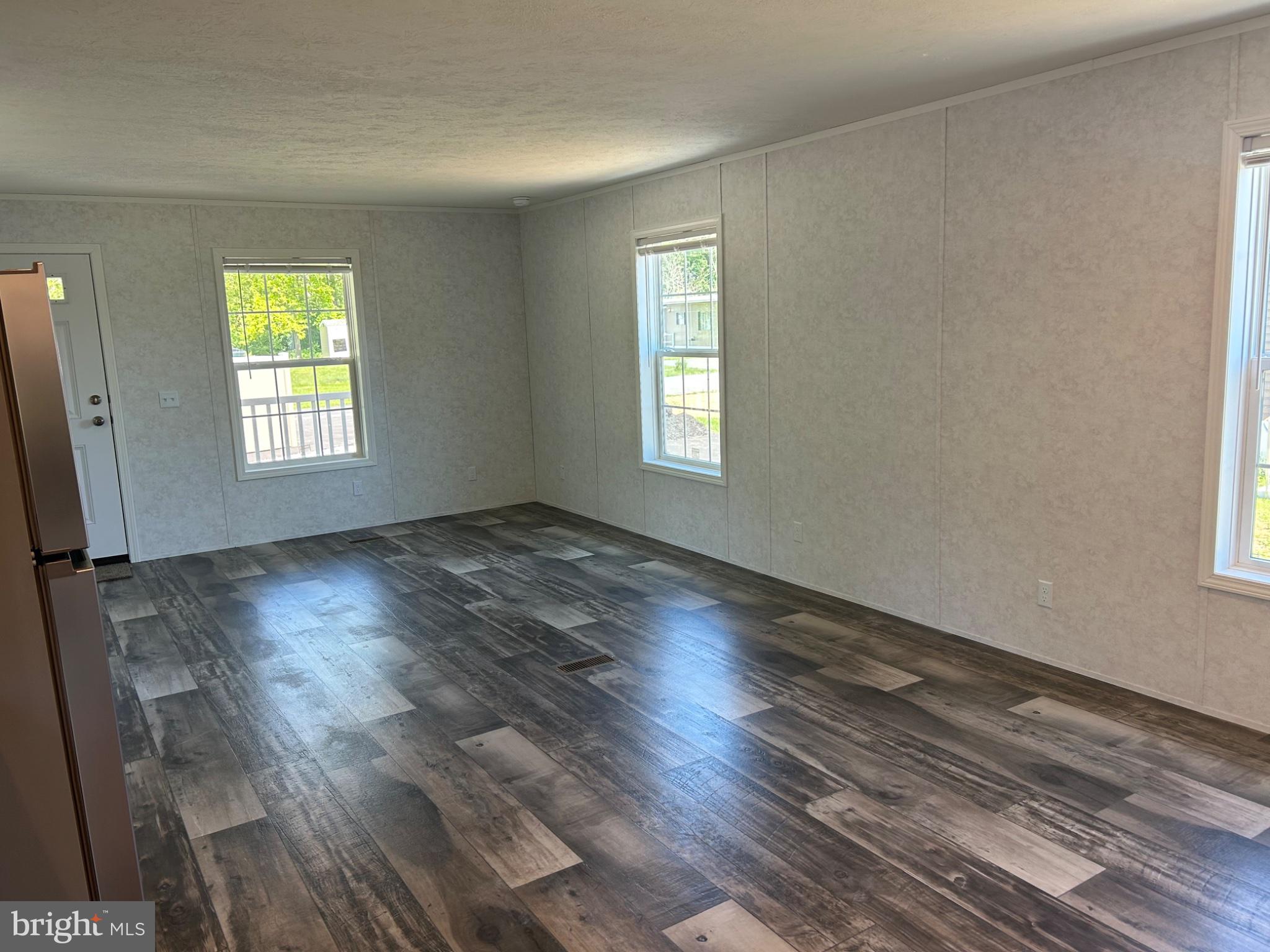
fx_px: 954
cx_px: 635
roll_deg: +2.5
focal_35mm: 26
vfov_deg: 53.1
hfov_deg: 67.3
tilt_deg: -9.3
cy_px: 476
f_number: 1.5
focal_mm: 5.7
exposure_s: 1/127
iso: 64
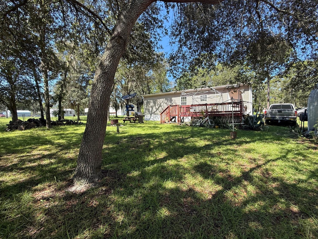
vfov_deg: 81.8
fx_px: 138
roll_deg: -0.9
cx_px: 168
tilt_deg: -4.3
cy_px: 119
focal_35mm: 15
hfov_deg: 98.1
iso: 50
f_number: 2.2
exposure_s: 1/535
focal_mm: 2.22
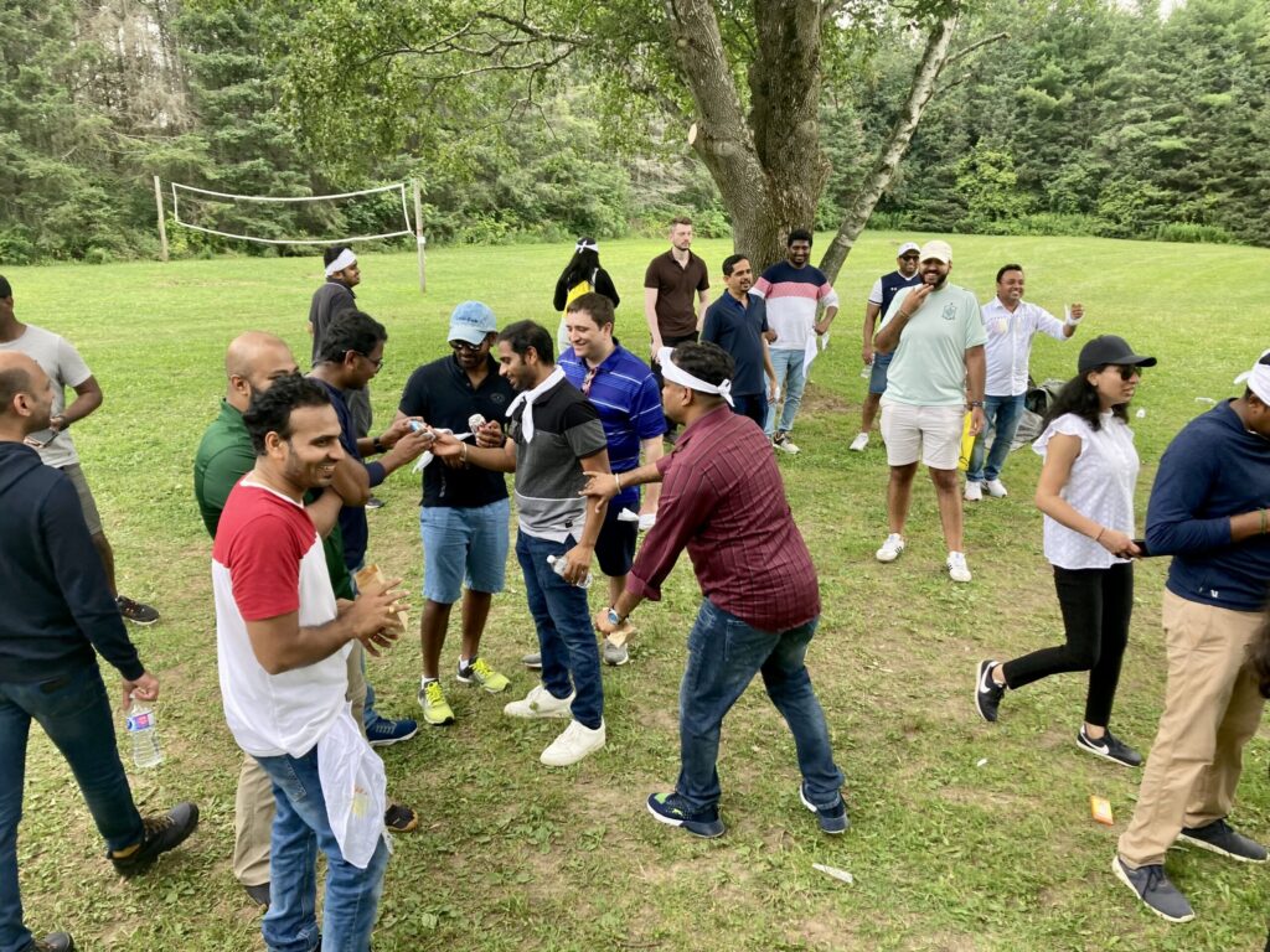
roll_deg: -2.2
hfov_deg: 63.4
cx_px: 635
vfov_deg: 49.7
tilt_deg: -16.0
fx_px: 1027
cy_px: 476
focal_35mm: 28
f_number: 1.8
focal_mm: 3.99
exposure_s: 1/144
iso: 20
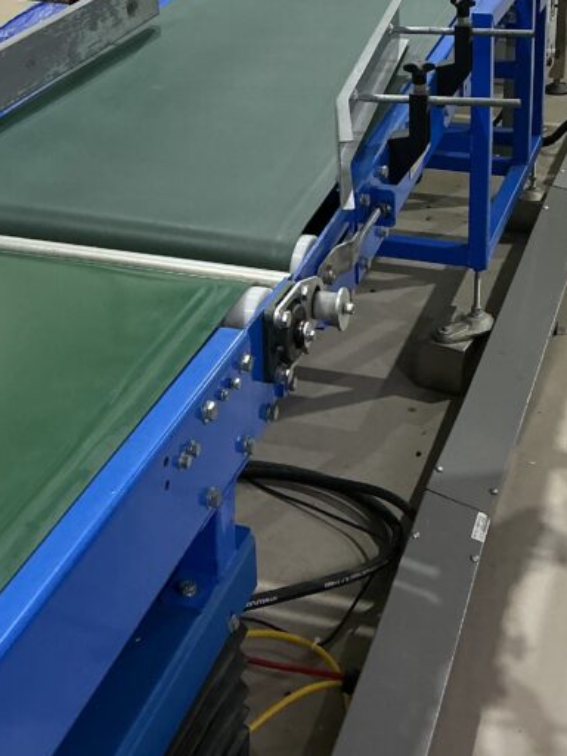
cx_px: 337
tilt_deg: -16.4
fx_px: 1267
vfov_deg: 31.7
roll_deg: +0.8
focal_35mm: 58
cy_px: 83
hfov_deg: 25.2
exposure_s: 1/50
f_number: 1.8
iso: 80
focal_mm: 3
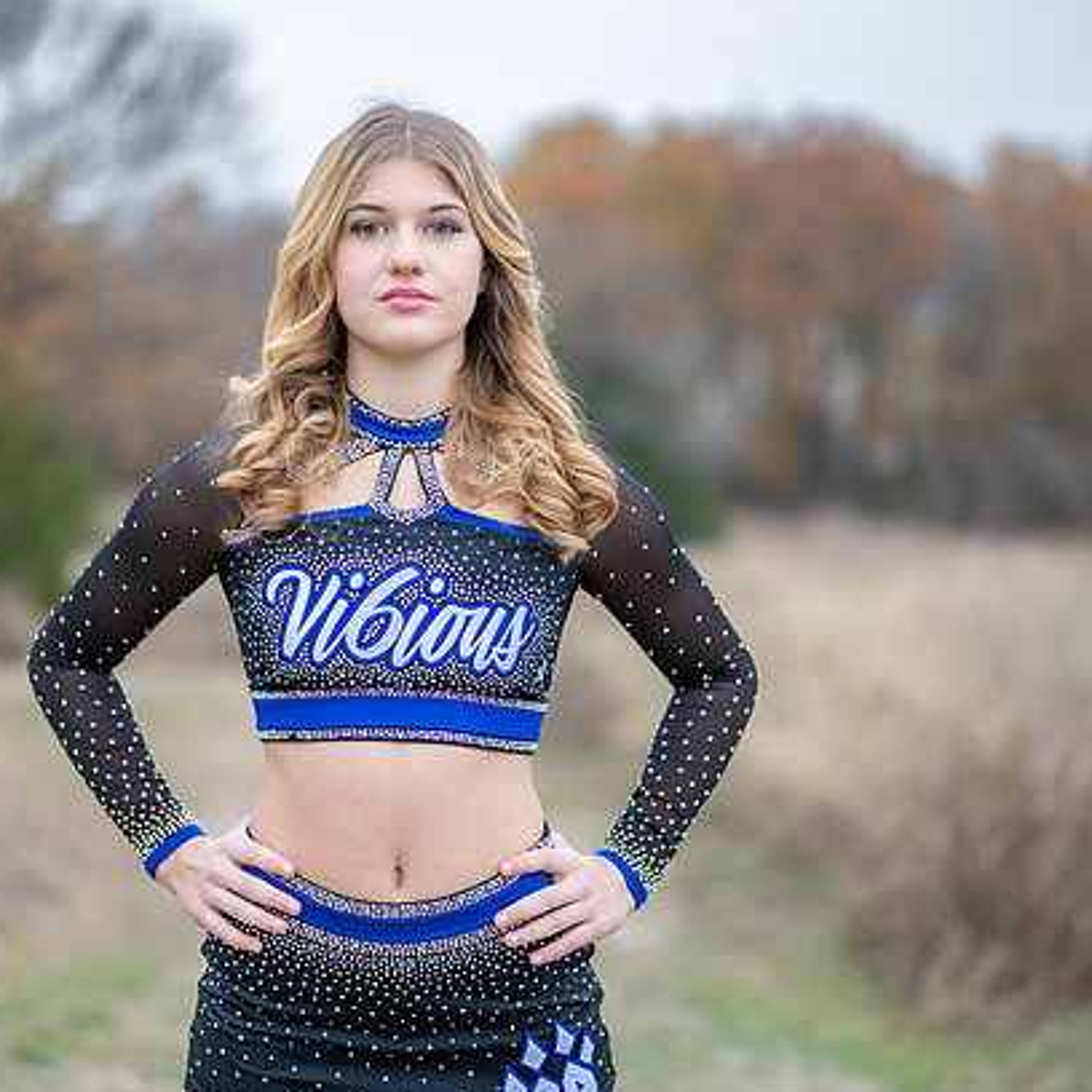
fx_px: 2784
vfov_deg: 22.2
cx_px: 414
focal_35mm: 78
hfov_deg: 22.1
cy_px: 481
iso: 400
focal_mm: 50
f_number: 1.2
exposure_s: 1/1000
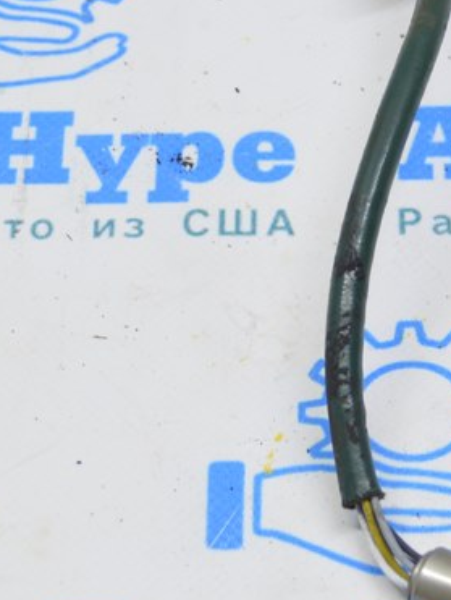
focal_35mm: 151
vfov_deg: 13.1
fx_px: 2619
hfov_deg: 9.8
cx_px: 448
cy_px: 339
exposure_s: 1/20
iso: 400
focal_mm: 38
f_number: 5.6
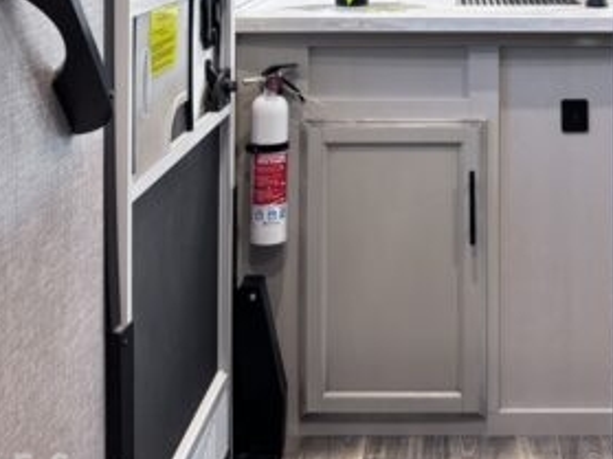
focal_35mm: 66
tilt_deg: -0.4
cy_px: -92
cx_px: 479
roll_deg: +0.1
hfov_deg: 28.8
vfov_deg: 20.8
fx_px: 1168
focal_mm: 6.76
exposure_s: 1/60
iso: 400
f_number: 1.78
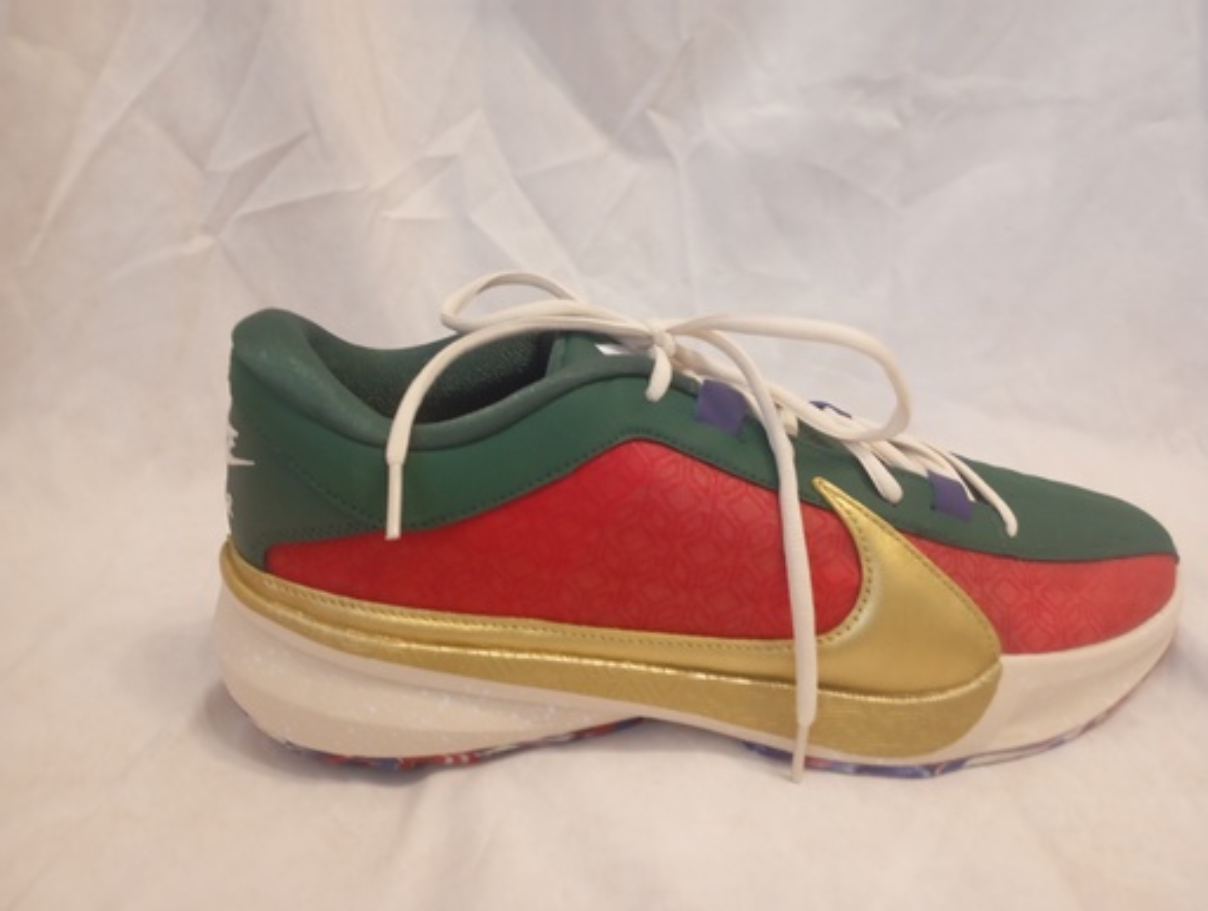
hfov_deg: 63.3
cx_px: 604
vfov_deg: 49.9
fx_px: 979
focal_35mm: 28
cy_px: 456
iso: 1124
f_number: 1.8
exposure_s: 1/20
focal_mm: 4.27
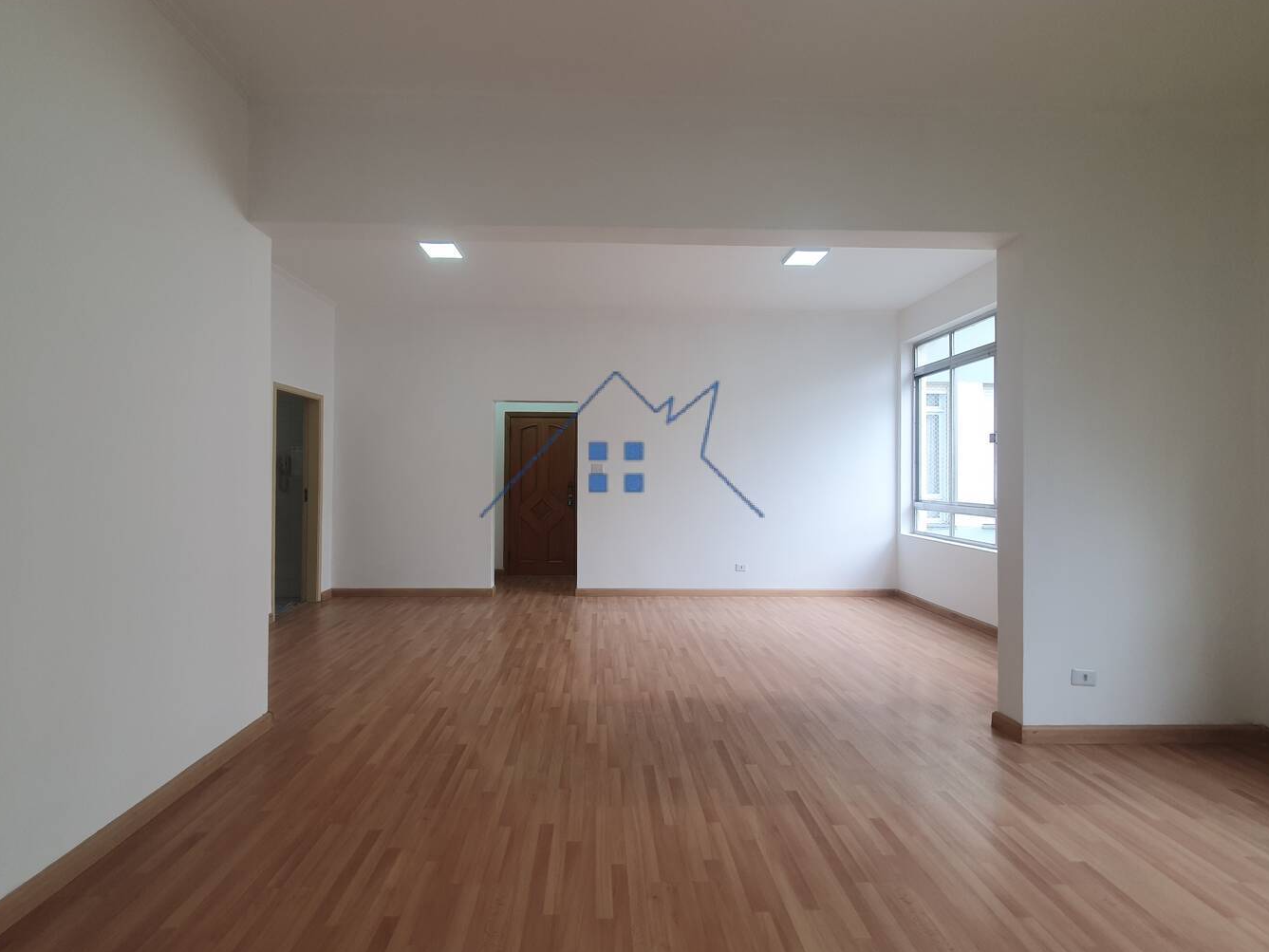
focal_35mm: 14
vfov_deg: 85.6
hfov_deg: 102.0
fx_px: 513
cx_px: 613
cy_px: 457
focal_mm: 1.8
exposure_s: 1/120
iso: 64
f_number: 2.2
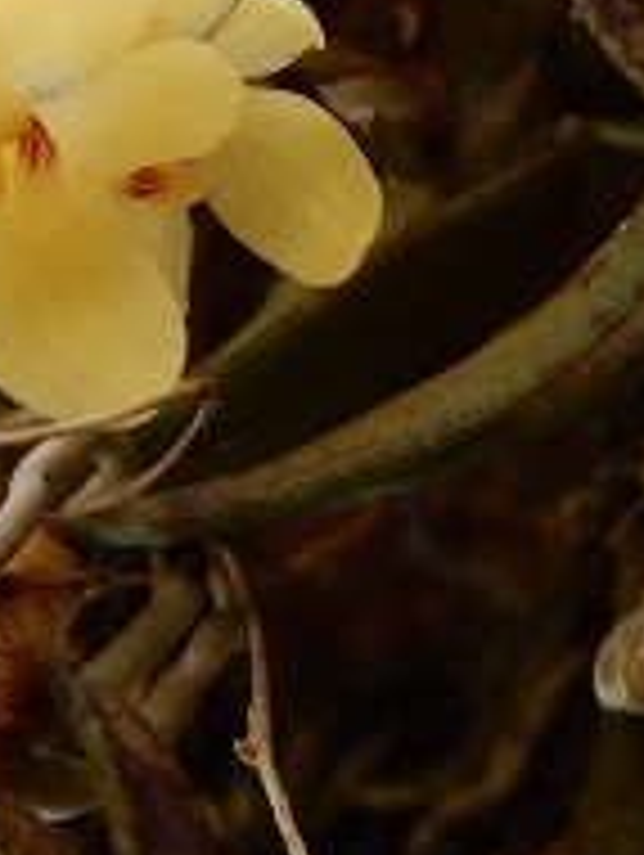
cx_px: 223
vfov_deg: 23.7
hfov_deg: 18.4
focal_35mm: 80
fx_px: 1980
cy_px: 74
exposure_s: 1/80
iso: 125
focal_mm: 5.4
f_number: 4
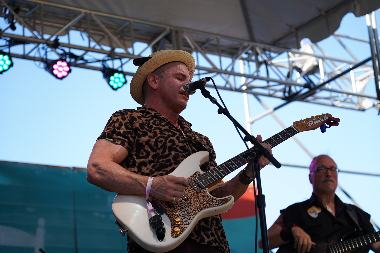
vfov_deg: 15.9
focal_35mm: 86
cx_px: 190
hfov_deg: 23.6
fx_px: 908
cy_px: 126
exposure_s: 1/200
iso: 100
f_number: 4.5
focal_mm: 86
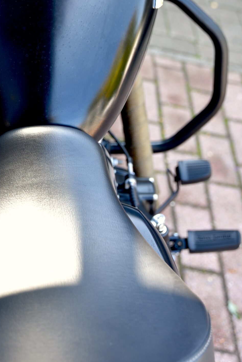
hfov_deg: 17.1
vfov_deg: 25.1
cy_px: 55
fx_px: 796
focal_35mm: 79
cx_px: 47
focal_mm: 44
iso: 100
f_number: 3.2
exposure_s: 1/60
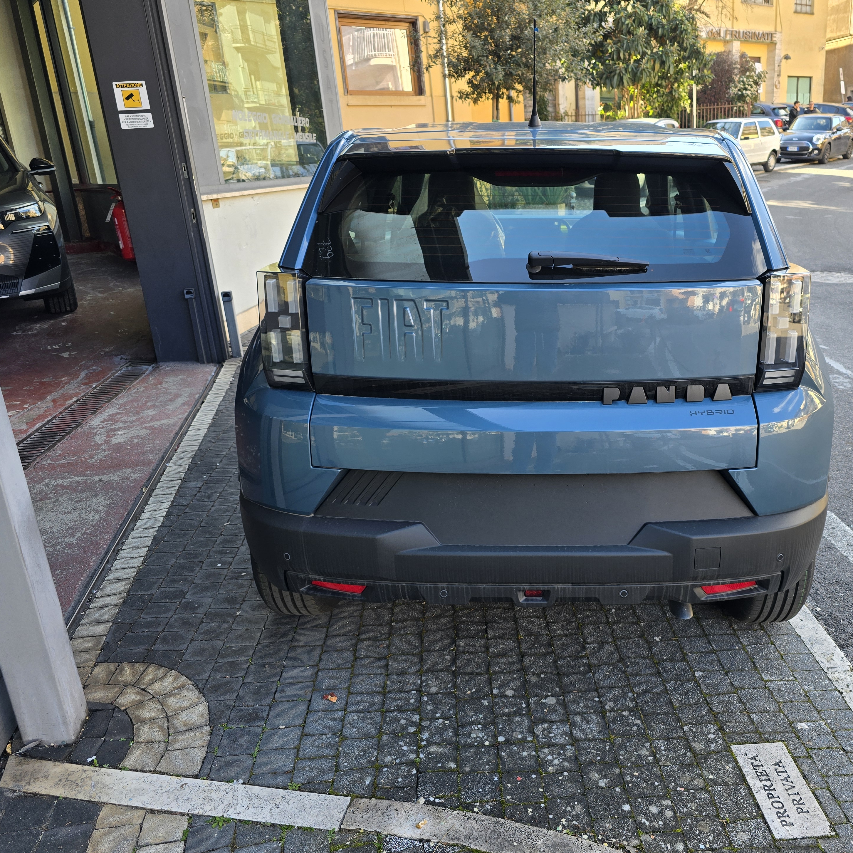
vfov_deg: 57.3
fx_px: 781
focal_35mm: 28
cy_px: 416
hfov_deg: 56.6
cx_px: 537
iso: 40
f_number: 1.7
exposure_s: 1/180
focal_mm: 6.3
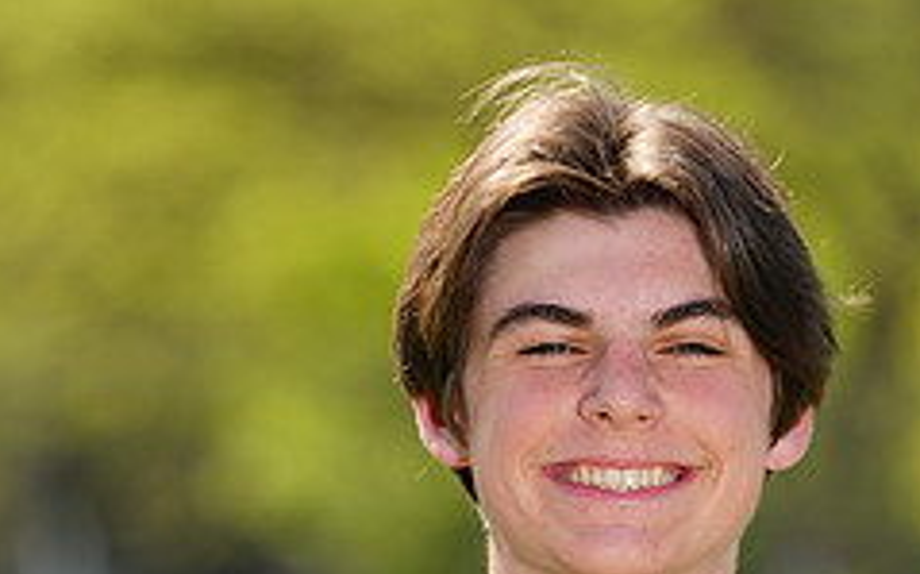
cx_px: 549
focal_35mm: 846
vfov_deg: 1.5
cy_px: 1044
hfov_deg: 2.5
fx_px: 21197
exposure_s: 1/200
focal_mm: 342
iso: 64
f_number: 6.3
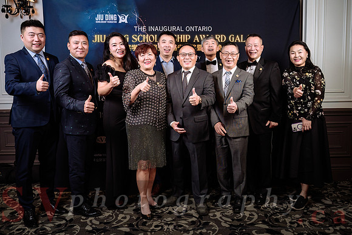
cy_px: 99
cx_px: 195
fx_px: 311
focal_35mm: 32
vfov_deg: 41.3
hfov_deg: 58.9
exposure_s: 1/160
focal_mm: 27
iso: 500
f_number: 5
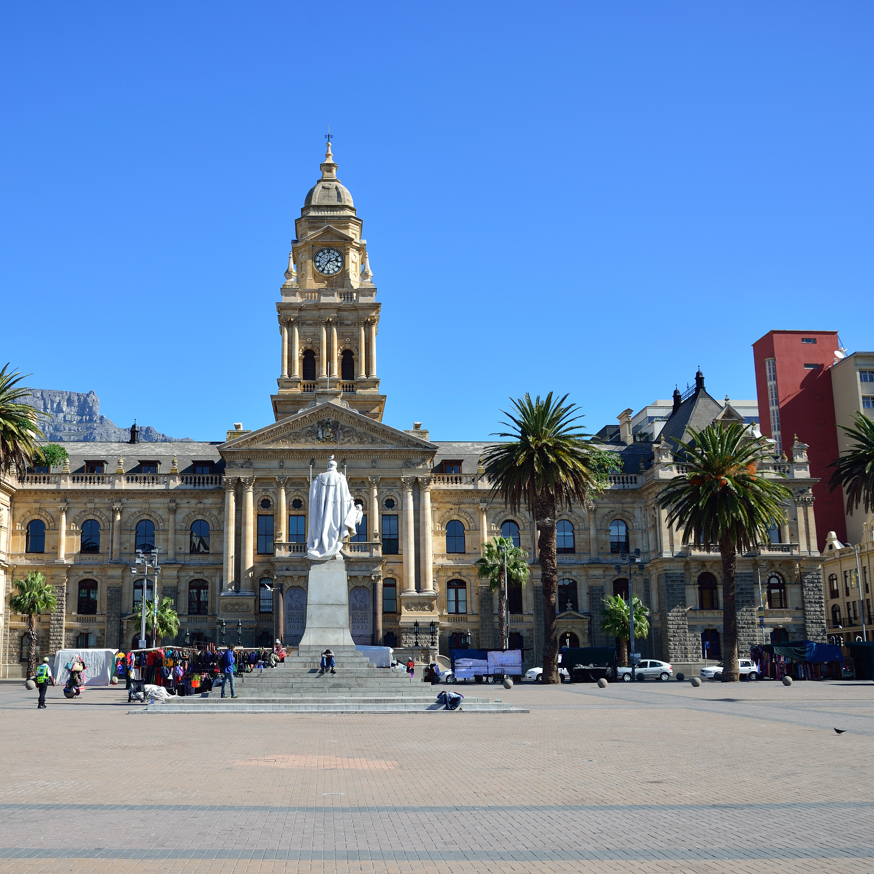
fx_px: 1057
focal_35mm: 37
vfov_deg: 44.9
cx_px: 336
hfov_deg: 44.6
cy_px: 437
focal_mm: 29
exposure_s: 1/250
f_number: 6.3
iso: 100
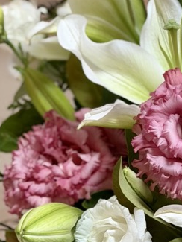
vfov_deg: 11.2
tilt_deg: -27.6
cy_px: 118
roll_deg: -2.3
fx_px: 1240
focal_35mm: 177
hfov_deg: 8.2
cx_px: 262
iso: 160
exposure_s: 1/50
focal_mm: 6.76
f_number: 1.78
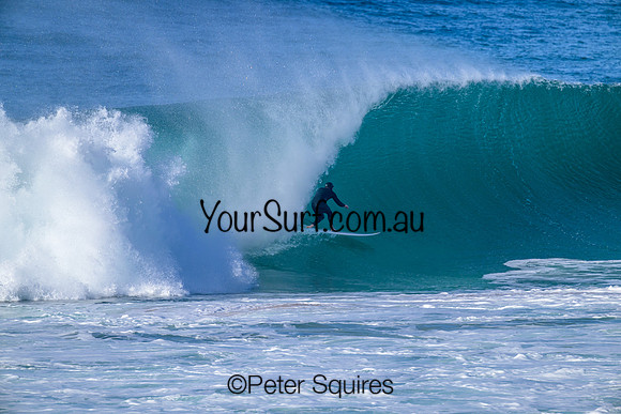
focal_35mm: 560
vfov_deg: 2.5
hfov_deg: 3.7
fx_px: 9662
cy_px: 207
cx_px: 310
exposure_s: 1/2000
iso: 640
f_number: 8
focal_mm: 560
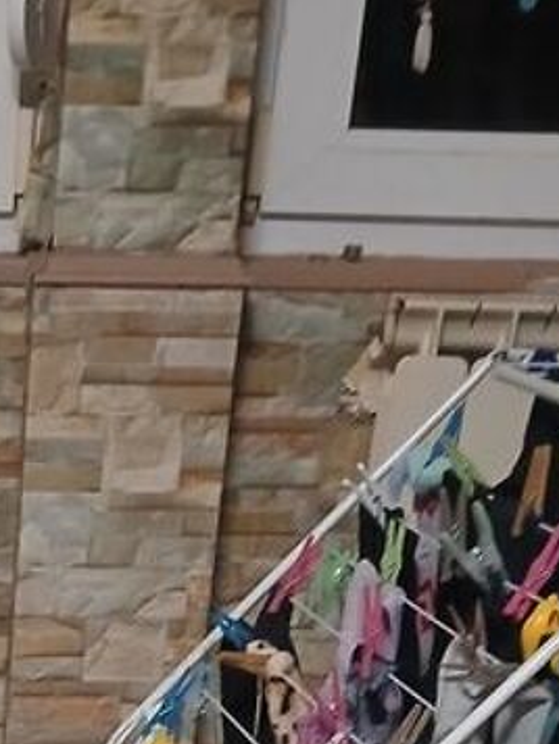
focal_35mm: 97
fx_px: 2087
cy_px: 1285
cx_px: -269
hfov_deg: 14.3
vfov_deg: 17.1
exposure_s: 1/20
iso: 500
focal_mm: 3.98
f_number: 1.8
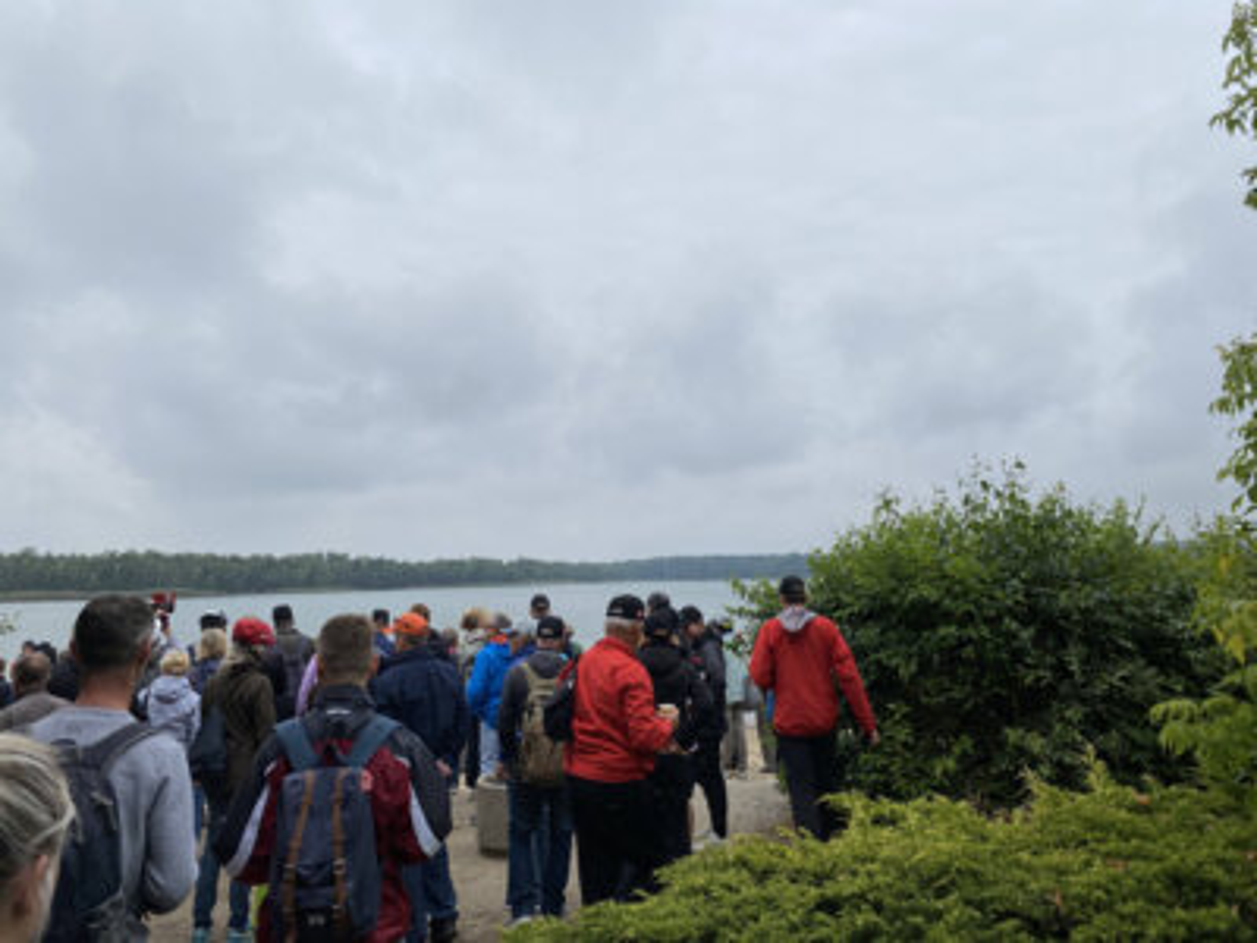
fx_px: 944
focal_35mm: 26
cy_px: 472
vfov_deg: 53.1
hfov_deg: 67.3
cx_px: 628
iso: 32
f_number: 1.8
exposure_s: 1/3846
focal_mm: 4.2
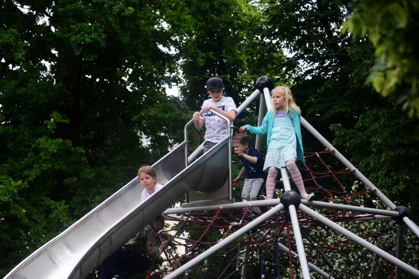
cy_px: 140
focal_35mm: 100
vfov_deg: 13.7
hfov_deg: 20.4
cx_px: 210
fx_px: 1164
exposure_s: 1/400
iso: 250
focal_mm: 100
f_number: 5.3
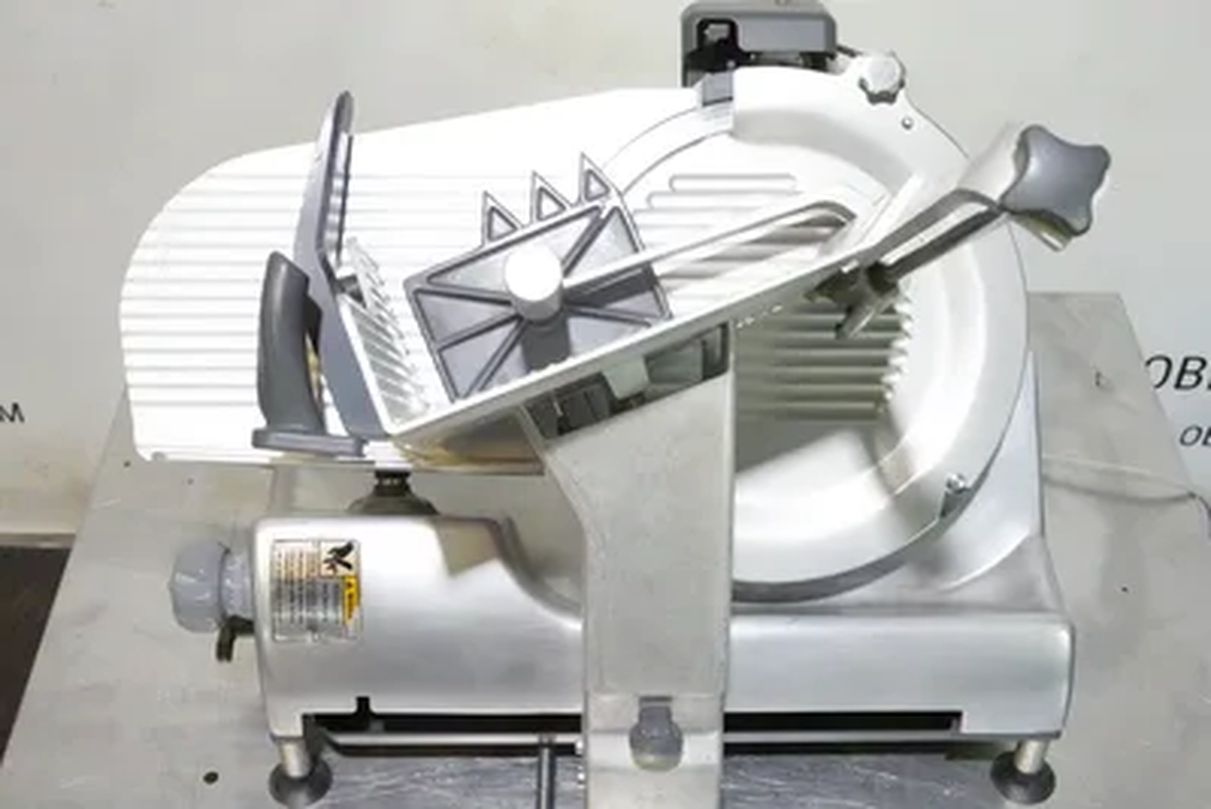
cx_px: 606
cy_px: 404
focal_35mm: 47
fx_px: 1582
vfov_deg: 28.7
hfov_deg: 41.9
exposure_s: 1/500
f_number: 4
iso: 10000
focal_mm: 17.53
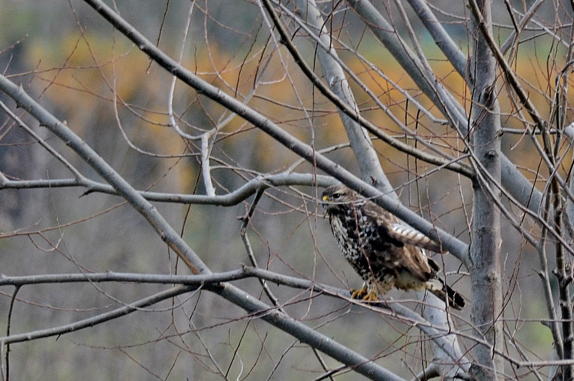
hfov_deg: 3.3
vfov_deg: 2.2
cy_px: 190
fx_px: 10029
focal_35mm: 630
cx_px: 287
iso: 250
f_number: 5.6
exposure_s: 1/250
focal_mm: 420
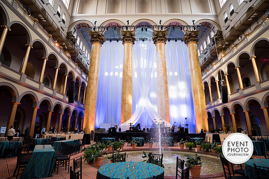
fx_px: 138
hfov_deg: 88.6
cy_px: 90
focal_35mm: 18
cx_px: 136
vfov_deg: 66.1
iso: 1000
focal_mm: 18
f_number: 3.5
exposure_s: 1/160
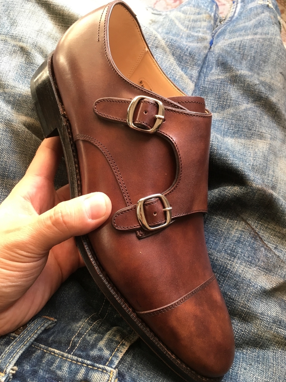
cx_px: 144
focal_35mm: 30
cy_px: 196
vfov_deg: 60.0
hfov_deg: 46.8
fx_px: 330
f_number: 2.2
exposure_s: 1/30
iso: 40
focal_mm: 4.15
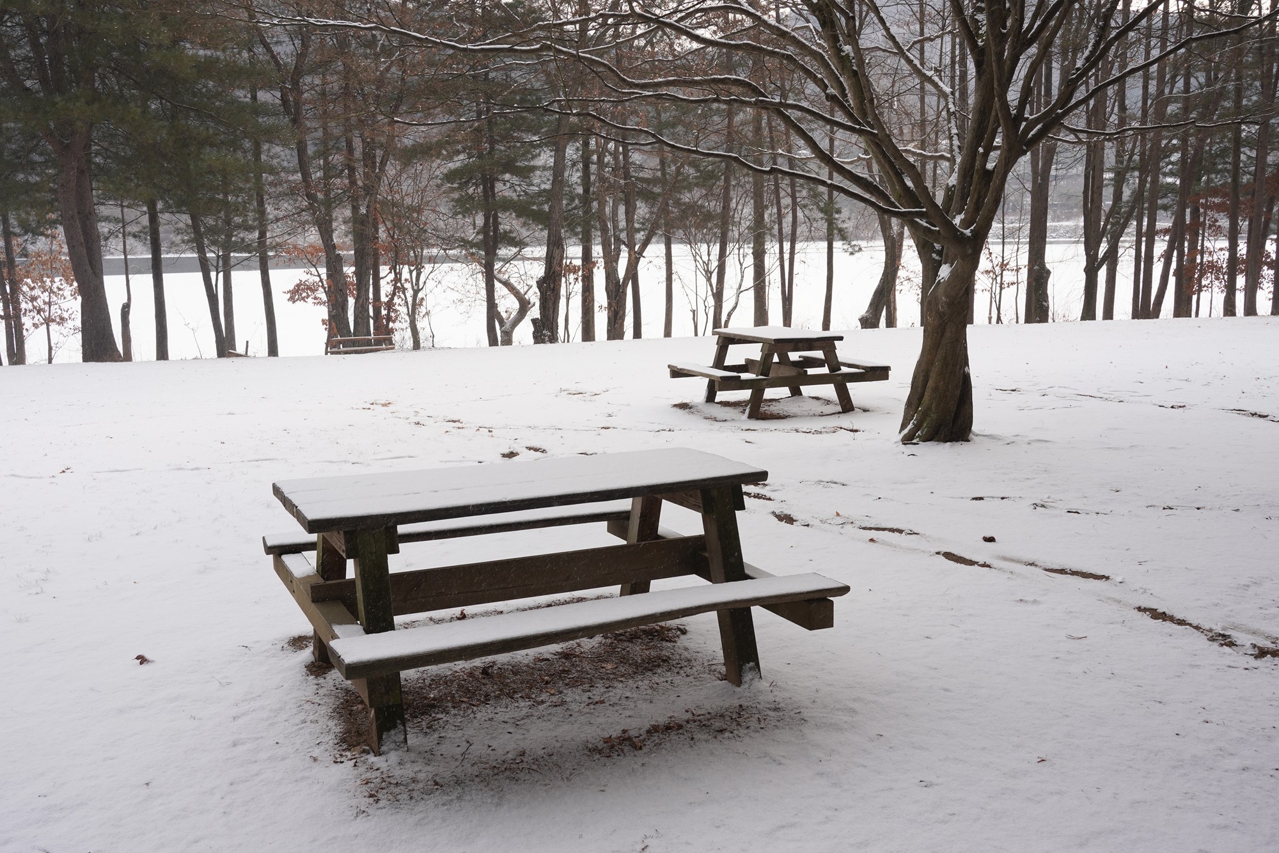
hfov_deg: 54.4
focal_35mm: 35
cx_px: 640
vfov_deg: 37.9
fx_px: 1244
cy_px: 426
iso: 320
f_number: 11
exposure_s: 1/100
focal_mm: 35
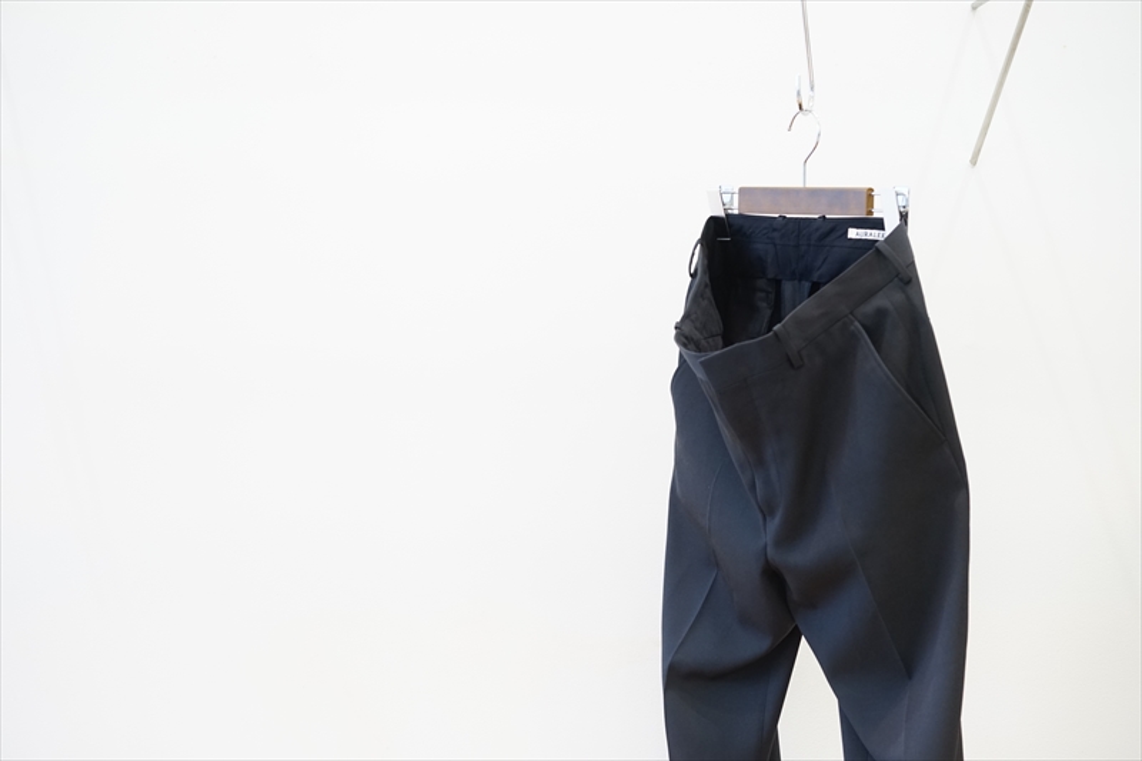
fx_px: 1744
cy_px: 380
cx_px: 571
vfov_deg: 24.6
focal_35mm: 55
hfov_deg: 36.3
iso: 1250
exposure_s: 1/60
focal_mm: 55
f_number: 4
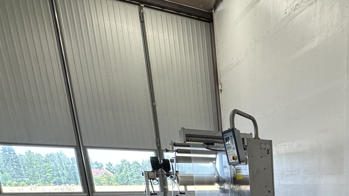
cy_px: 287
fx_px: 352
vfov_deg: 24.7
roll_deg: +0.2
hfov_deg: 46.1
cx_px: 332
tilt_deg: -16.4
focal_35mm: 38
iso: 125
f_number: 2.2
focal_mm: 2.22
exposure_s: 1/100
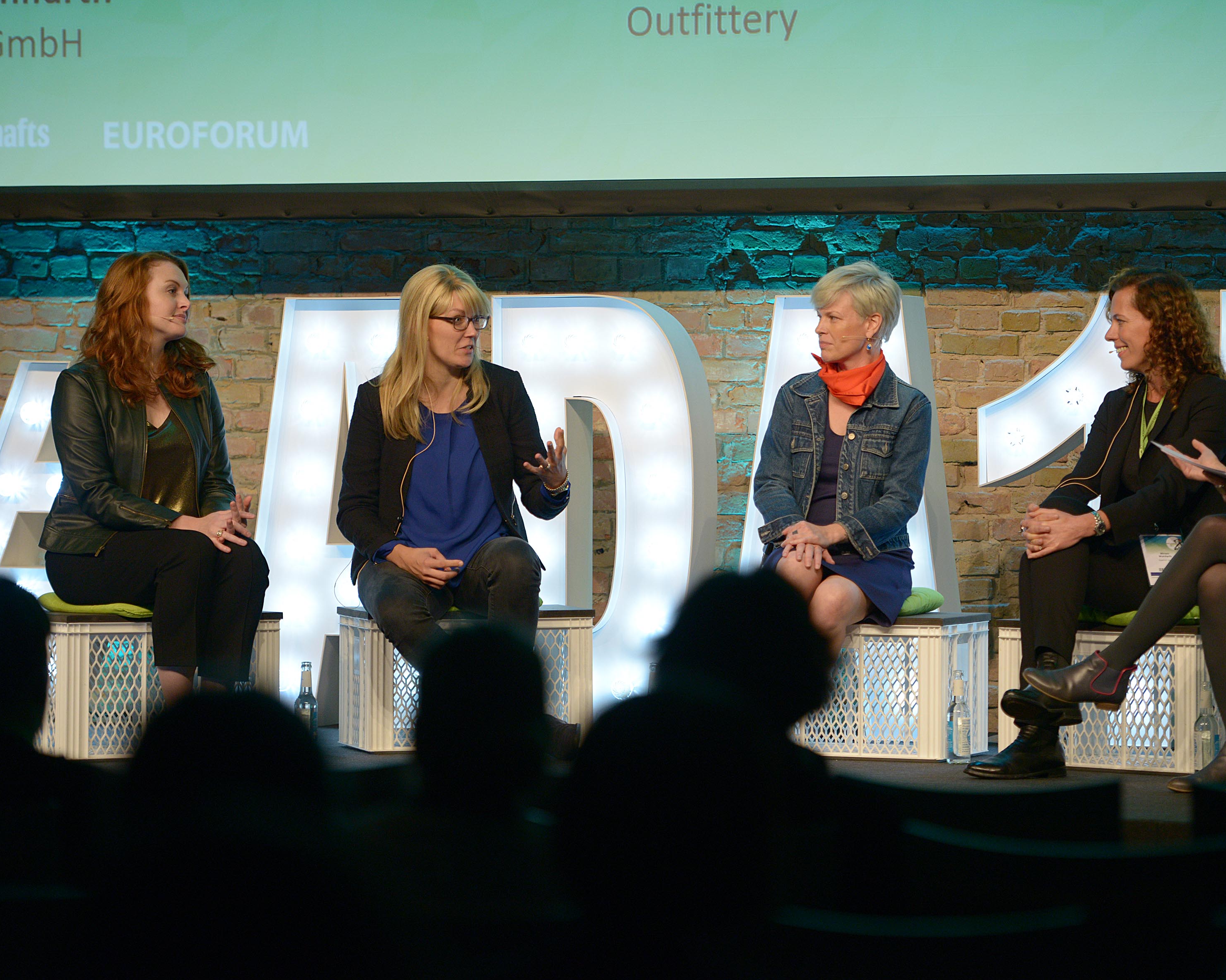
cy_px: 490
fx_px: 5116
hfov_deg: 13.7
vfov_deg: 10.9
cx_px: 702
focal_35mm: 141
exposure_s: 1/200
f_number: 2.8
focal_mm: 125
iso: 1000
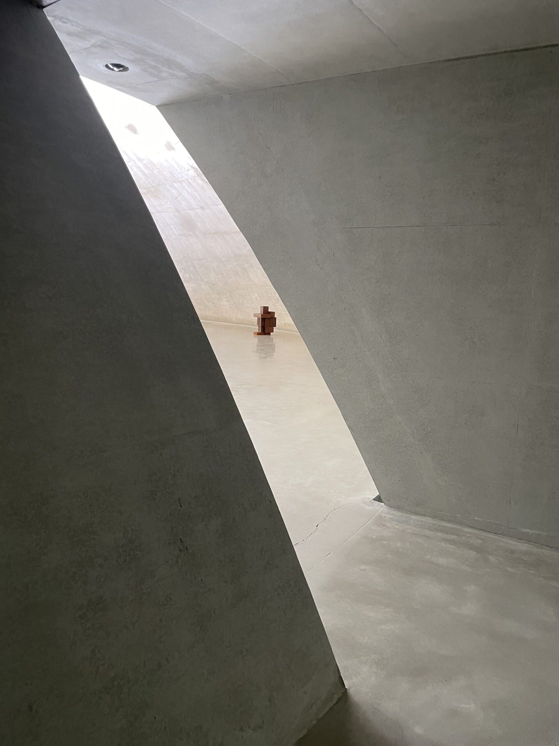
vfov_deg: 67.3
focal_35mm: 26
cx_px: 280
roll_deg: -4.0
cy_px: 373
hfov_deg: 53.1
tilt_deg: -9.2
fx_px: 560
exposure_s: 1/60
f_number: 1.6
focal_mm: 4.2
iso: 250
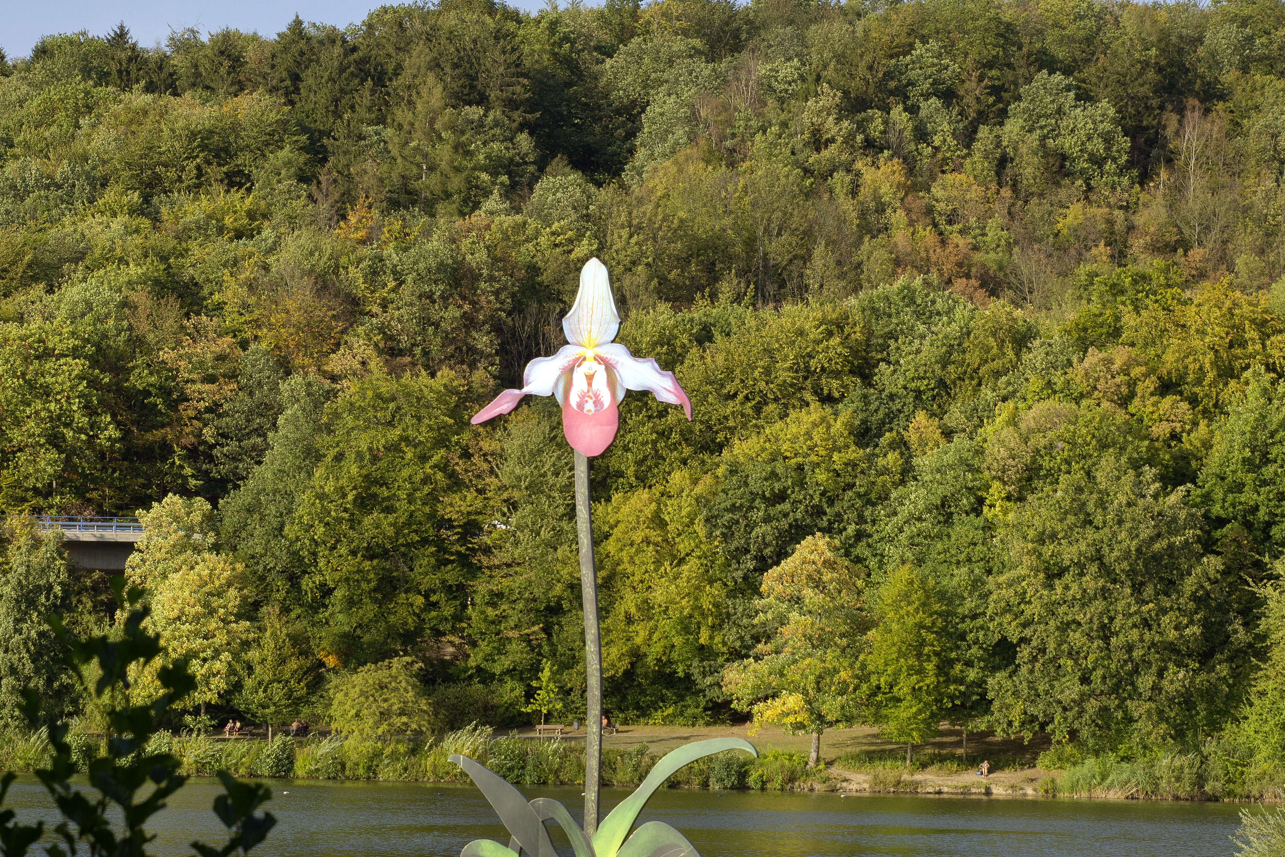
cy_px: 532
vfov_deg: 10.9
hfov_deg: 16.3
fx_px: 4497
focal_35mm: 126
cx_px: 643
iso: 250
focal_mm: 48
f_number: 5.6
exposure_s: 1/500
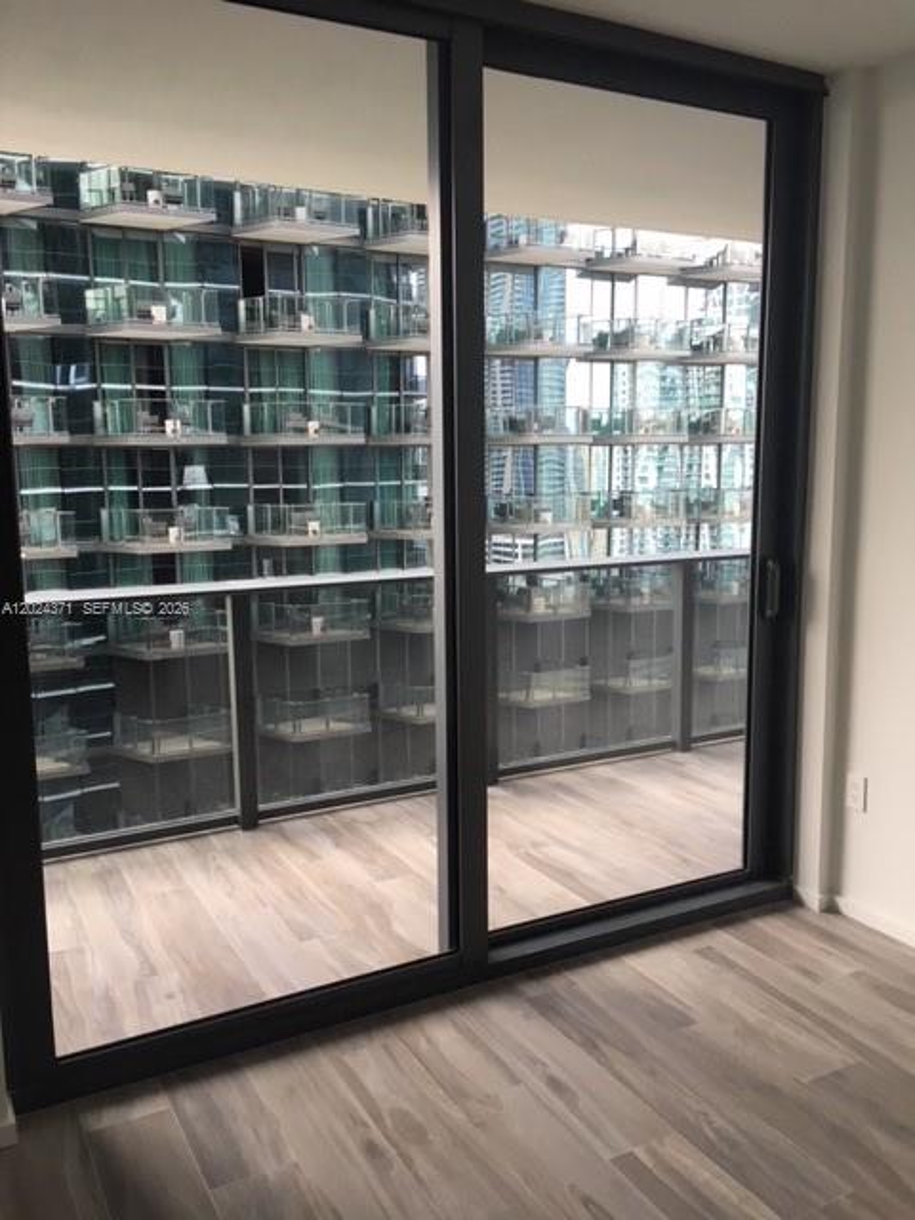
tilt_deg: -9.2
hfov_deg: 48.2
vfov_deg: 61.7
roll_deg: +1.5
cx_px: 458
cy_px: 610
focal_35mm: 29
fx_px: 1022
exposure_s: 1/40
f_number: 2.2
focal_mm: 4.15
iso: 25
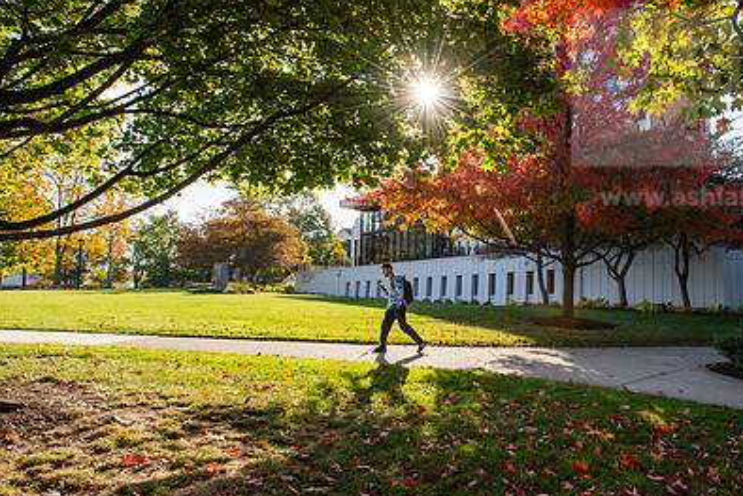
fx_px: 516
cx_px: 515
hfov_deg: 68.8
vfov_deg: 51.3
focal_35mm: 25
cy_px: 237
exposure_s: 1/200
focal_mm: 17
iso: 320
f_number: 11
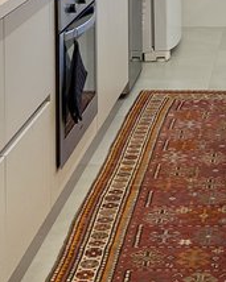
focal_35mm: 109
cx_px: 248
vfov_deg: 16.0
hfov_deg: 13.8
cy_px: -155
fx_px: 912
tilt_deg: -2.9
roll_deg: +0.4
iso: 64
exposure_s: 1/60
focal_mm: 4.25
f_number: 1.8
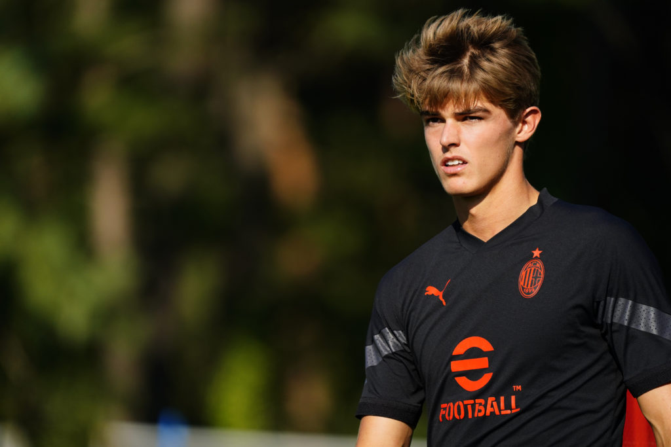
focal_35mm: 600
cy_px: 224
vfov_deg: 2.3
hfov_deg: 3.4
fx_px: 11184
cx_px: 336
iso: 1000
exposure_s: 1/4000
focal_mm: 600
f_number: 6.3
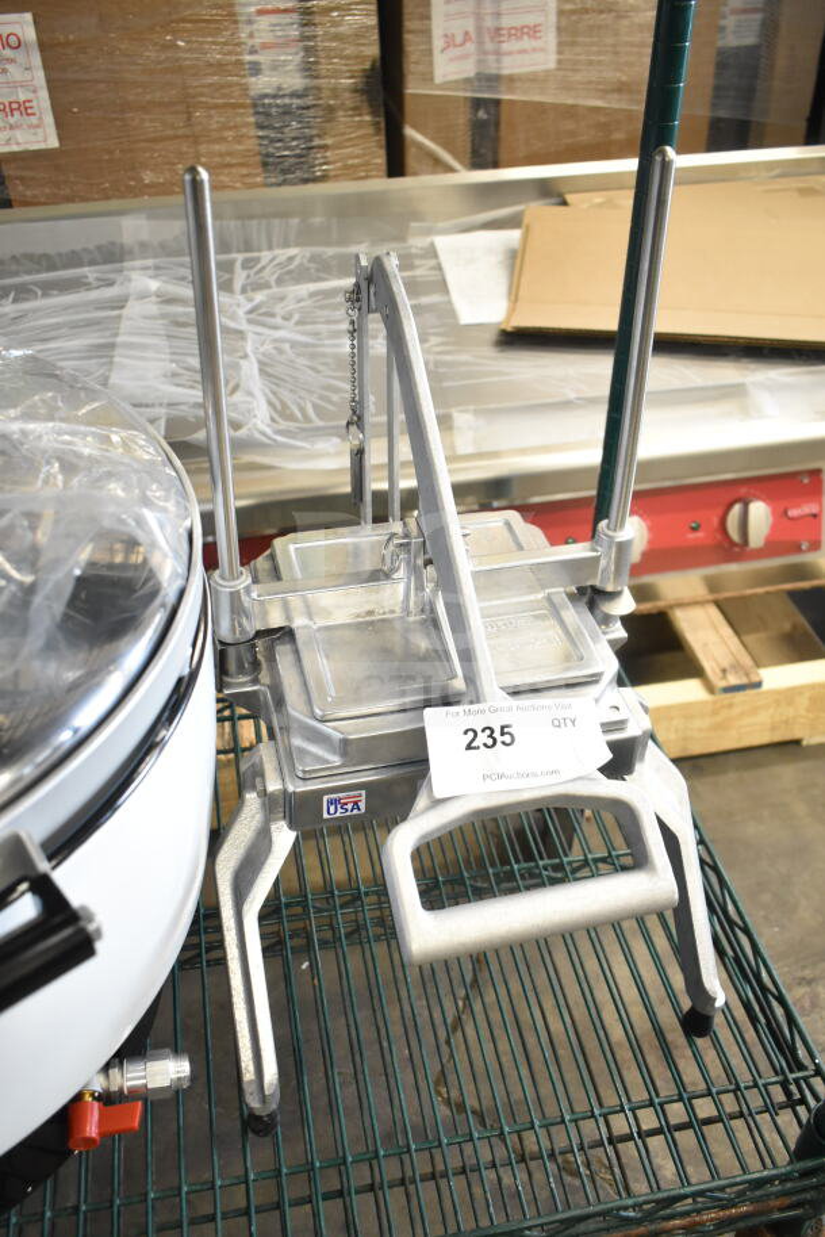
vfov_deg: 57.2
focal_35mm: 33
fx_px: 1133
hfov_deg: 40.0
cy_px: 618
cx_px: 412
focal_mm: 22
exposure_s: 1/50
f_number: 3.8
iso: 1600
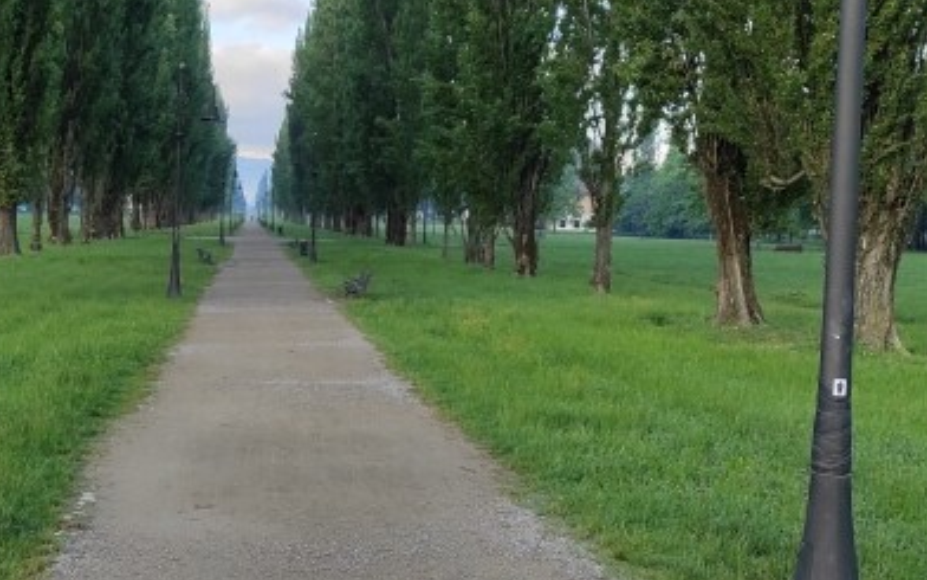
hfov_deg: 36.4
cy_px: 304
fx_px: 1364
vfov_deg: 24.0
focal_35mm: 54
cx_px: 196
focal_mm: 5.43
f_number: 1.89
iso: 100
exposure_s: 1/615
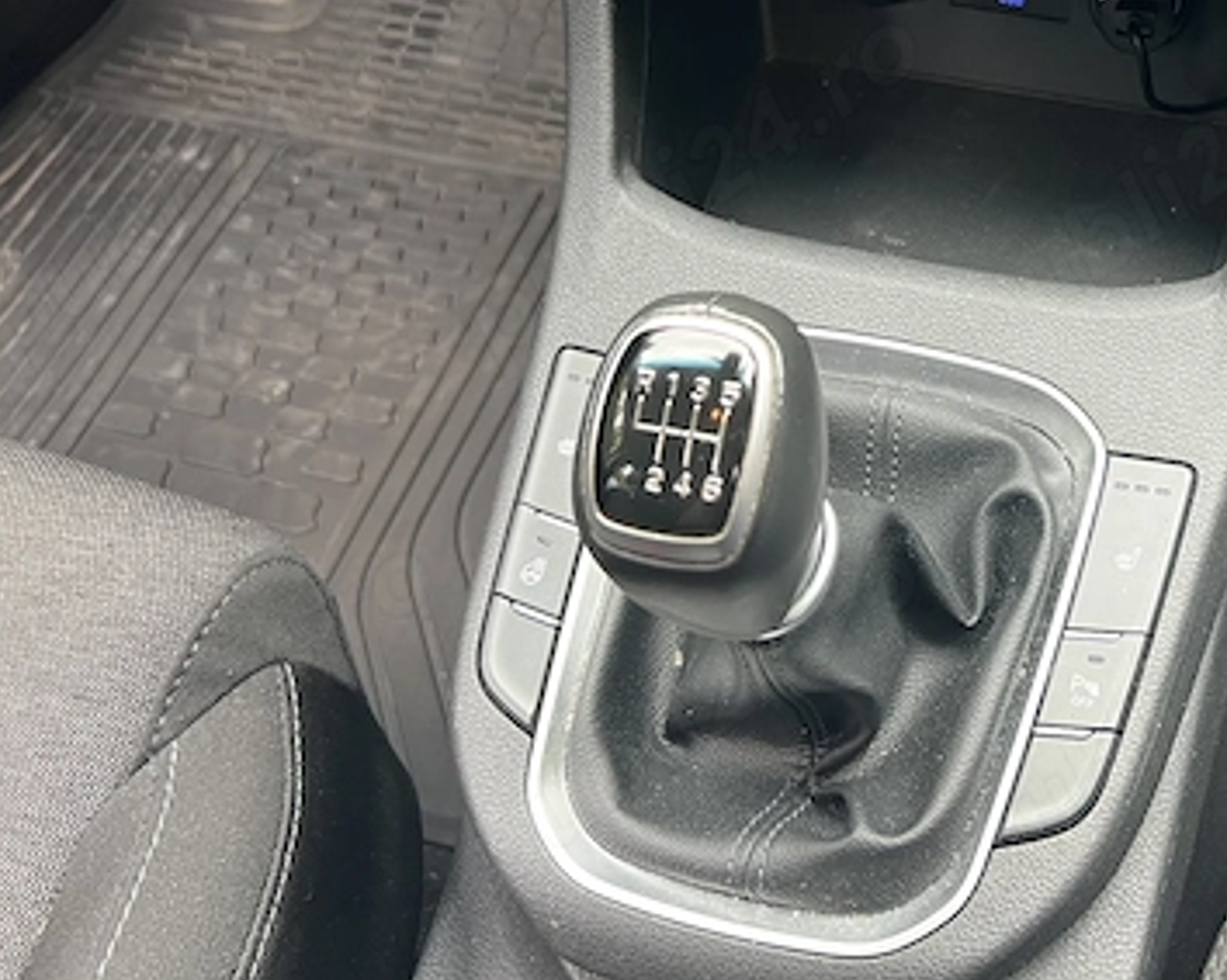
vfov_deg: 34.0
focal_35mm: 43
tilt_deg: -46.3
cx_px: 936
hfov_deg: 41.5
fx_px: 1561
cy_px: 225
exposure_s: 1/74
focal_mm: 5.7
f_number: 1.5
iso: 125
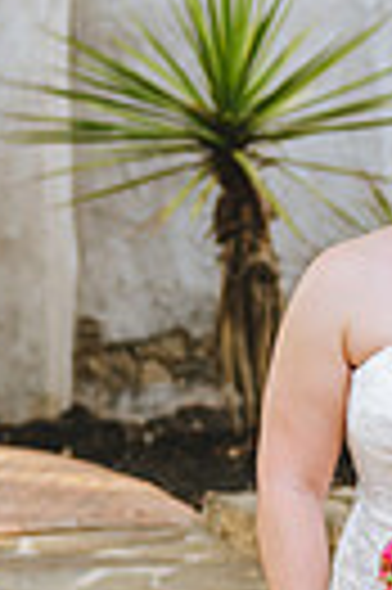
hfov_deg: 7.0
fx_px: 3160
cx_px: 498
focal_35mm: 193
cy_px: 459
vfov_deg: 10.6
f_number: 3.5
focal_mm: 56
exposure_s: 1/160
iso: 125
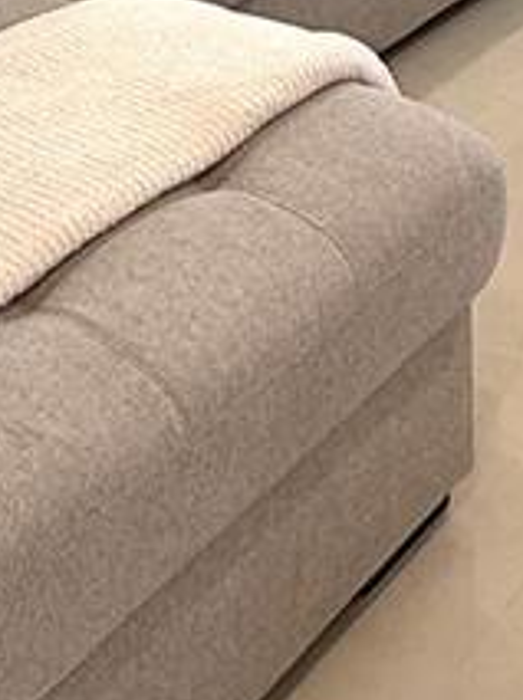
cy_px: -552
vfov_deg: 19.0
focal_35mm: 79
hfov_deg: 17.8
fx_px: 1596
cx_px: 618
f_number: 2.2
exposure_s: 1/120
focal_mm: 2.22
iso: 80
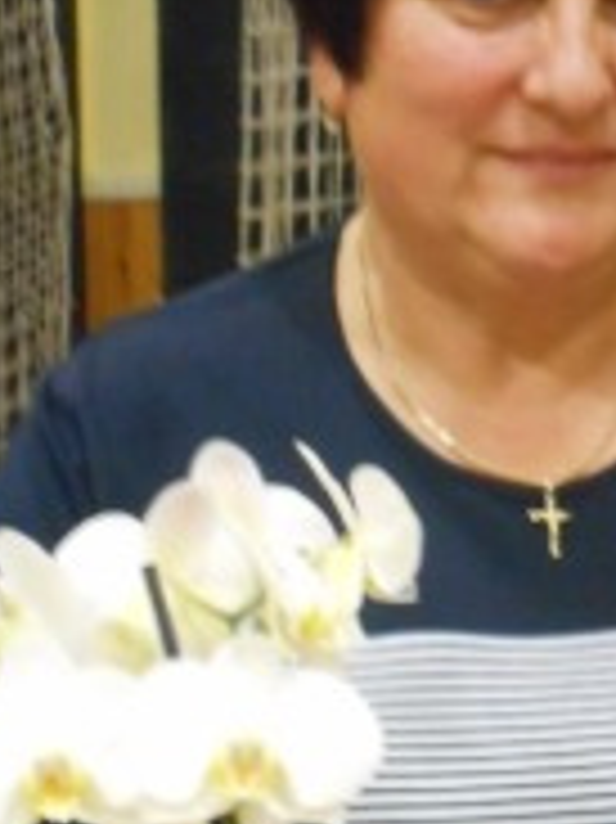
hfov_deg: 9.0
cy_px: 531
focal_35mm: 164
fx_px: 3896
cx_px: 585
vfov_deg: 12.0
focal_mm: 12
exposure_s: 1/15
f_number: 5.3
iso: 800
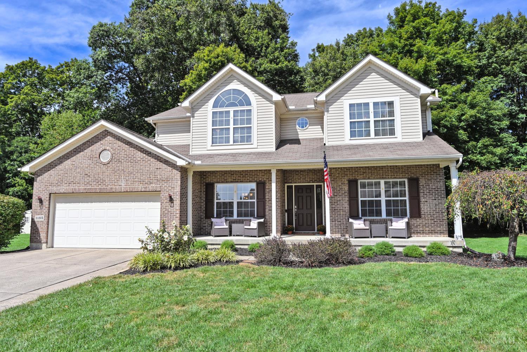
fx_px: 322
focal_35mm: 22
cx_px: 264
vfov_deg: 57.2
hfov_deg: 78.6
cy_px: 176
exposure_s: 1/400
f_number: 7.1
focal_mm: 22
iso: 100
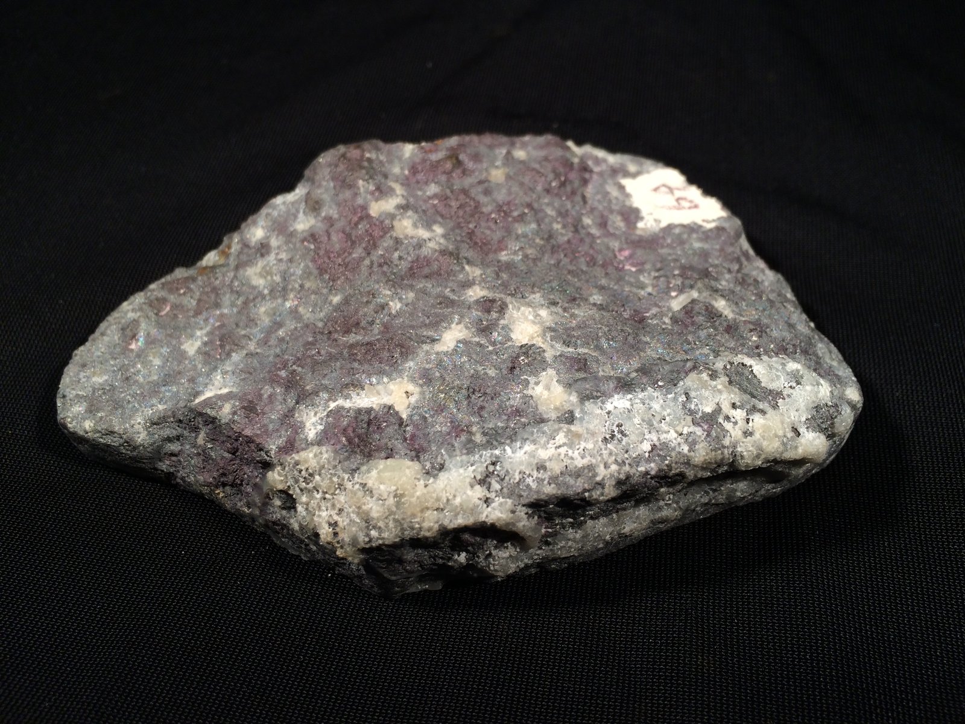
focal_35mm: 29
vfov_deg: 48.2
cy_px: 362
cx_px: 482
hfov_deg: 61.7
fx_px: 808
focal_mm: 4.15
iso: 32
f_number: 2.2
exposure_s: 1/169
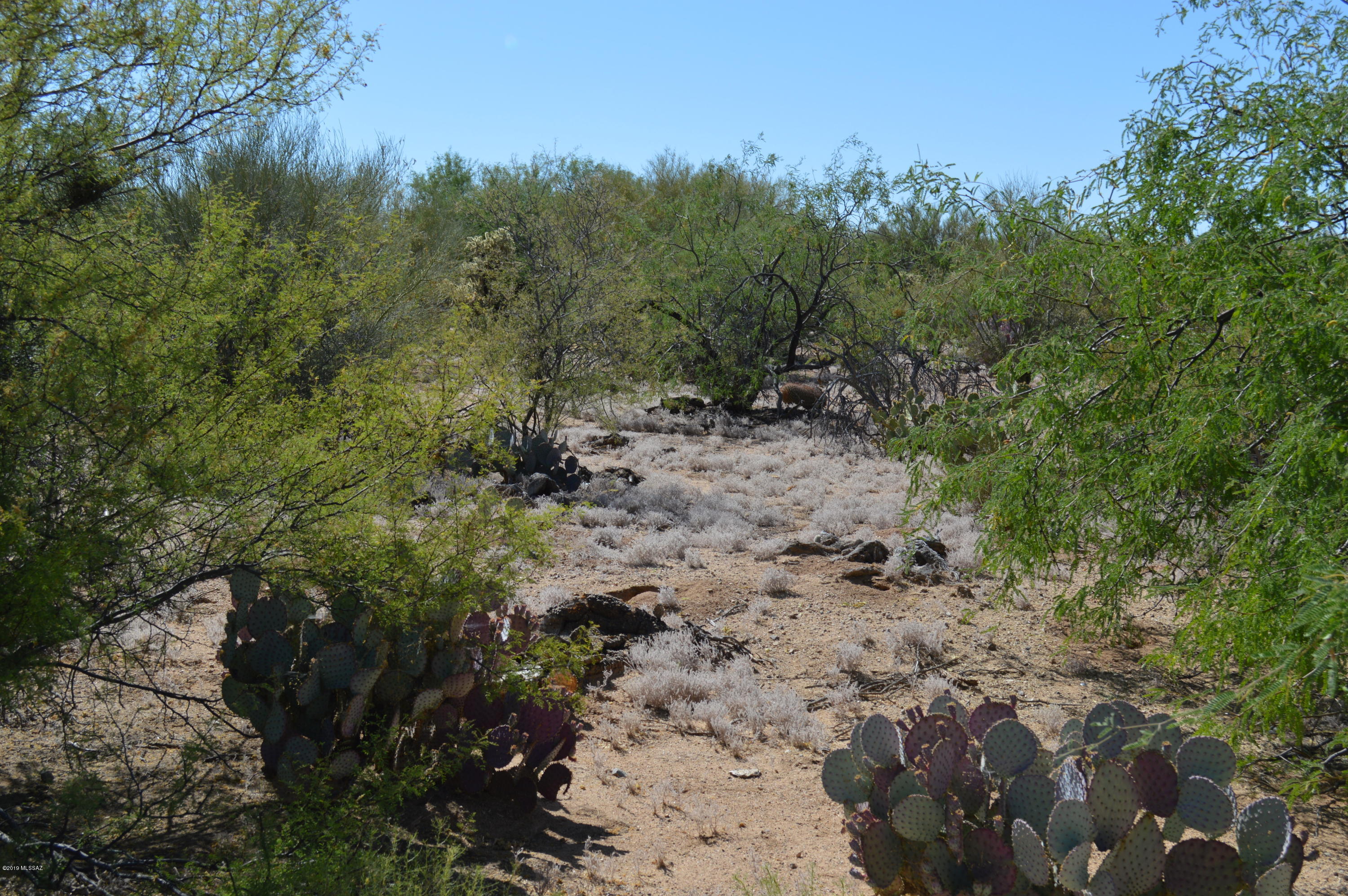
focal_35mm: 48
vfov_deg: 28.0
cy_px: 448
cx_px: 674
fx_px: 1796
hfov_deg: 41.1
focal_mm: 32
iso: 100
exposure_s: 1/250
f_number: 8
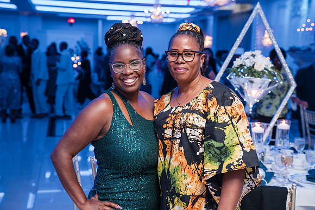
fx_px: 508
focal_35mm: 58
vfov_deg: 23.4
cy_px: 105
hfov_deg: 34.5
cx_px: 158
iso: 3200
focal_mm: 58
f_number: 4
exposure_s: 1/250
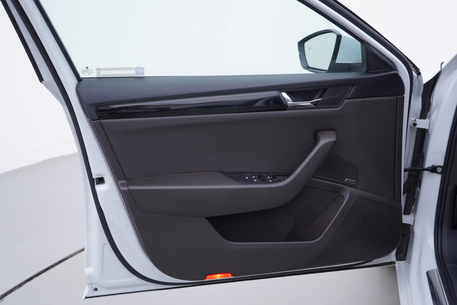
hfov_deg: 53.1
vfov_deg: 36.9
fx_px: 457
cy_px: 152
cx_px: 228
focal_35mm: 36
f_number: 3.5
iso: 125
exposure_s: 1/60
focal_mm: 24
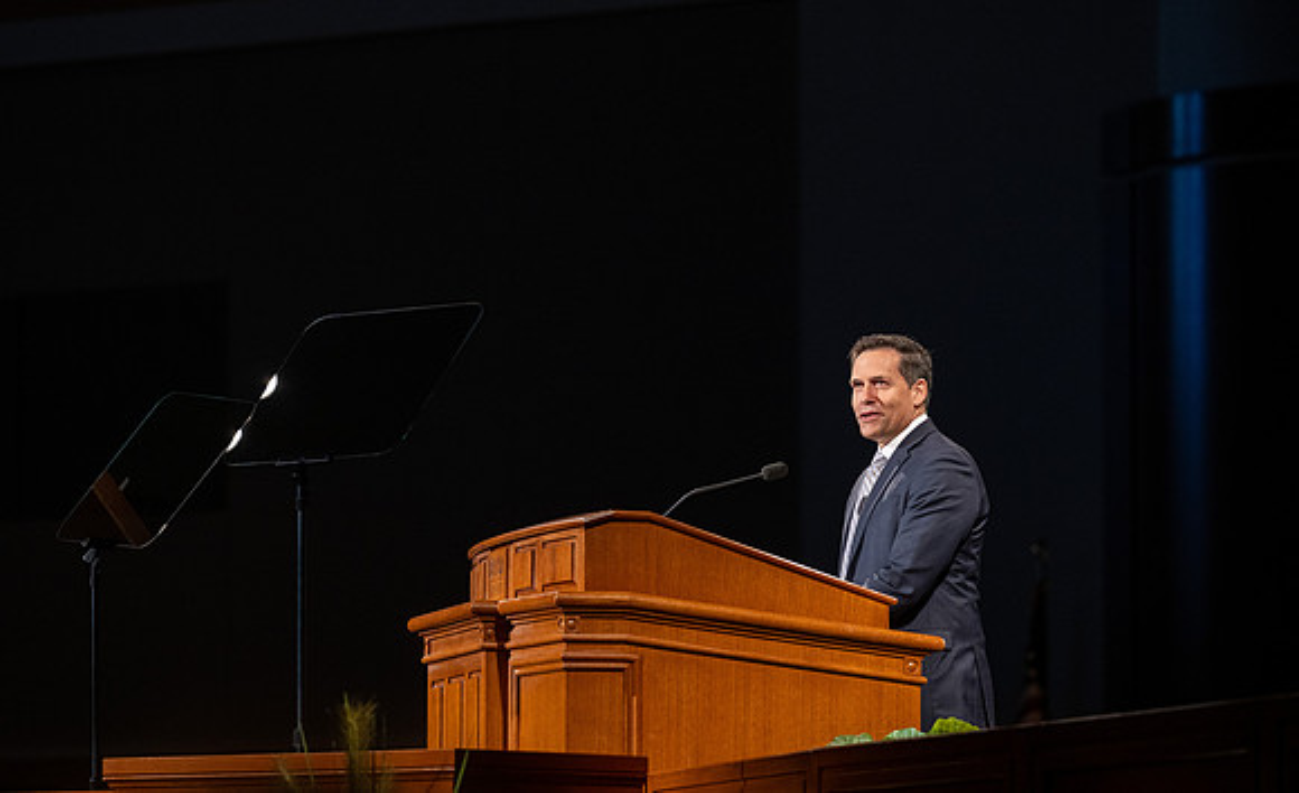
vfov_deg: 5.9
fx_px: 7662
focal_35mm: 218
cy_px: 334
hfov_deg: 9.7
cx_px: 690
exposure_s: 1/125
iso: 1250
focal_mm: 200
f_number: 4
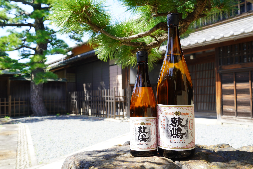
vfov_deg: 38.4
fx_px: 242
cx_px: 126
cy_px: 84
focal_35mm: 34
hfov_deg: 55.1
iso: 100
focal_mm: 23
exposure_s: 1/80
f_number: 5.6
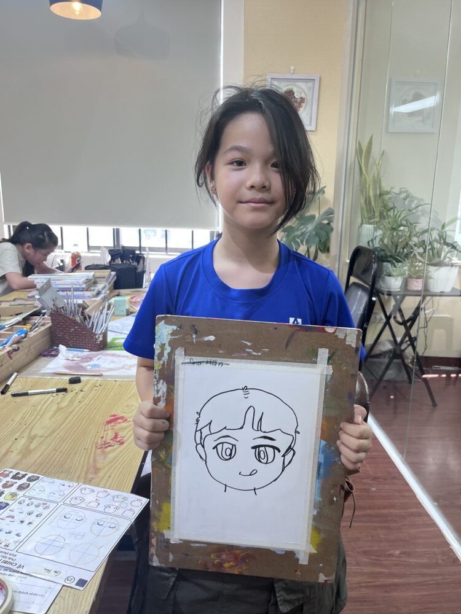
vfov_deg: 67.3
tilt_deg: -11.6
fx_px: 462
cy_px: 307
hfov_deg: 53.1
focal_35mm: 26
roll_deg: +0.5
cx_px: 230
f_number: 1.6
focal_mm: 5.1
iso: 100
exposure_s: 1/100
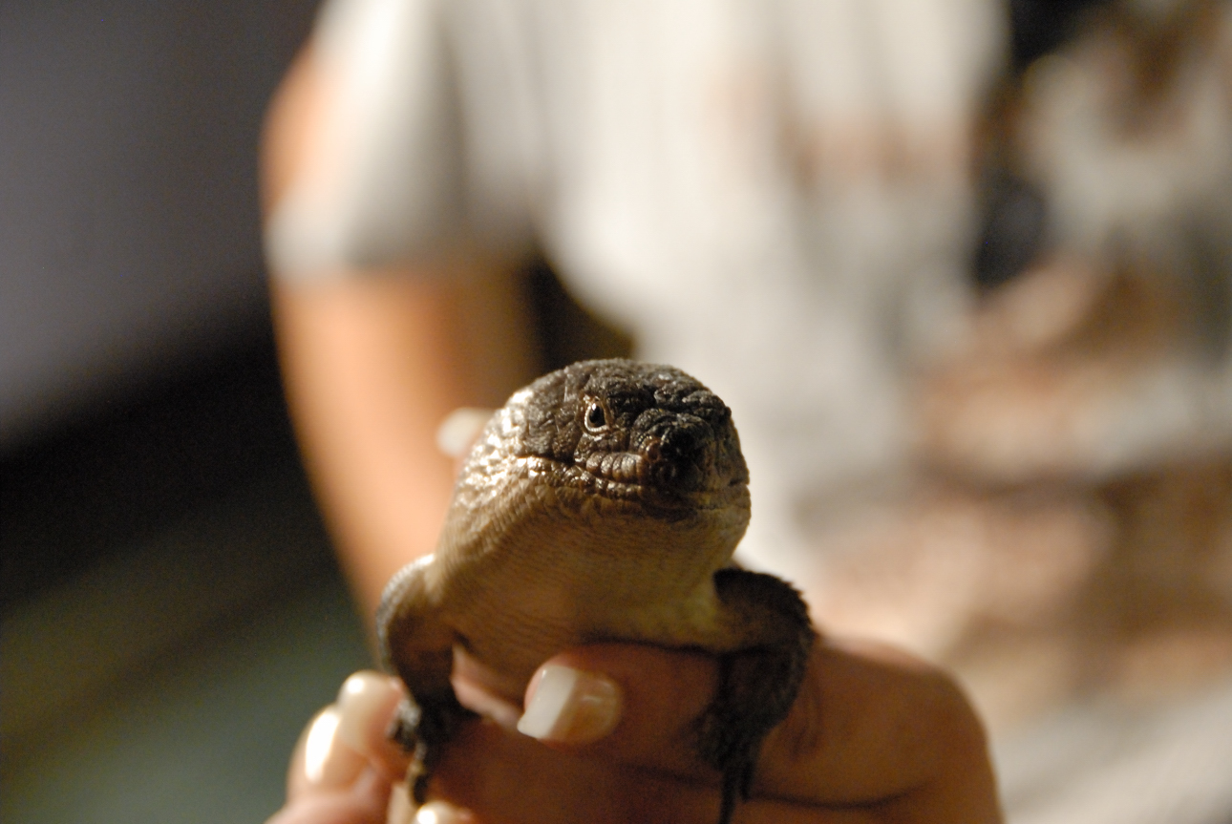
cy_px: 412
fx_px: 5395
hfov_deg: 13.0
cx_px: 616
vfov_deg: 8.7
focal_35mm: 158
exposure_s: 1/45
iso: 1600
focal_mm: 105
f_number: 5.3
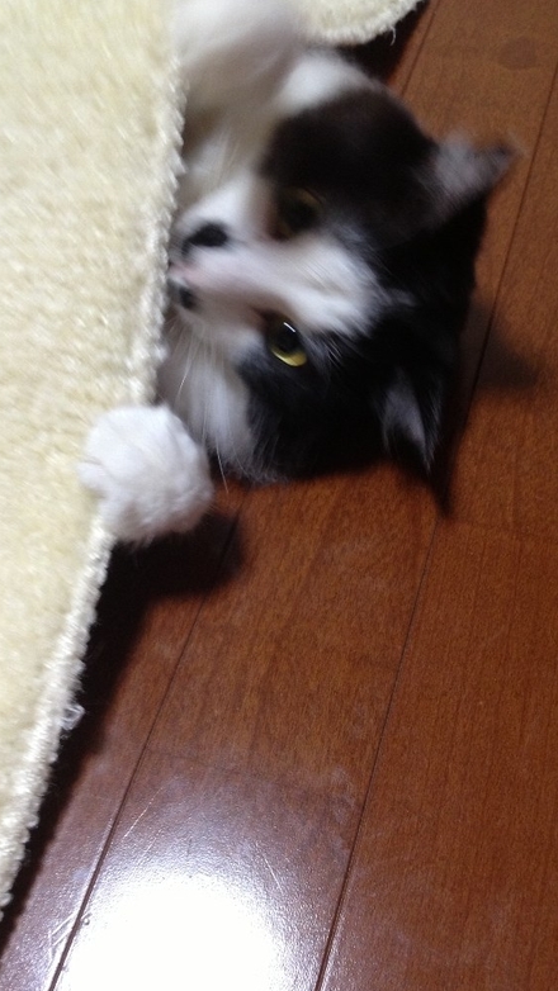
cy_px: 502
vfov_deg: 51.6
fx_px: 1026
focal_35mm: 39
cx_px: 341
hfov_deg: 30.3
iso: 160
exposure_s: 1/20
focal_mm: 4.28
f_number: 2.4
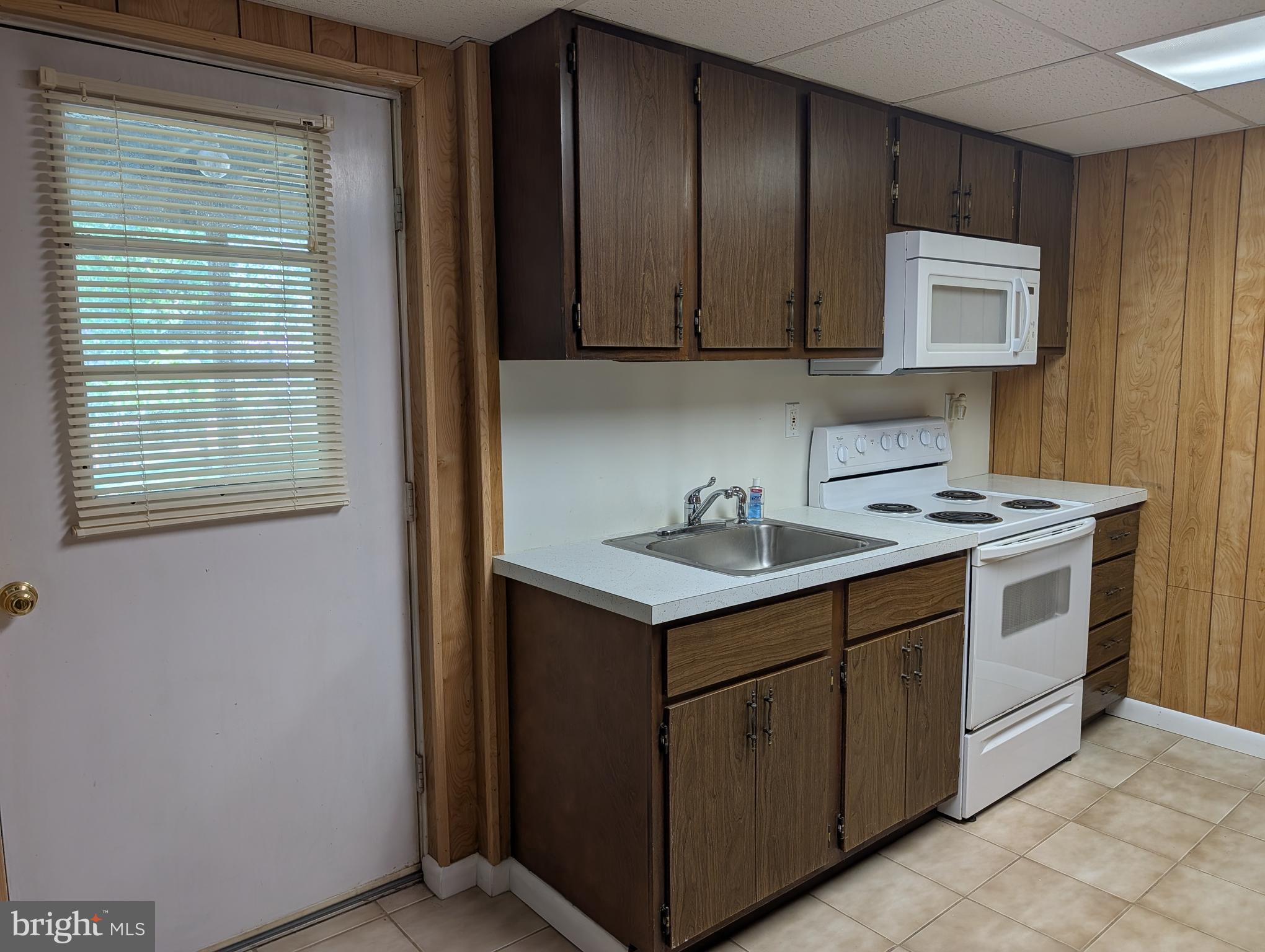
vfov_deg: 56.9
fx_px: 878
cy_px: 476
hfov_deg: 71.5
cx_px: 632
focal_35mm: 24
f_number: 1.68
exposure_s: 1/120
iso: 29
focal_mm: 6.9
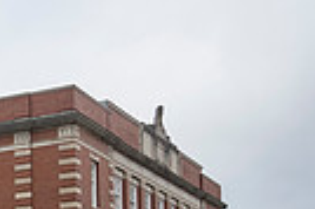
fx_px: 909
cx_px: -263
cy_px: 318
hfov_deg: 16.3
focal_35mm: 104
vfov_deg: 12.5
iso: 500
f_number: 4
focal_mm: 24
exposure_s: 1/1600
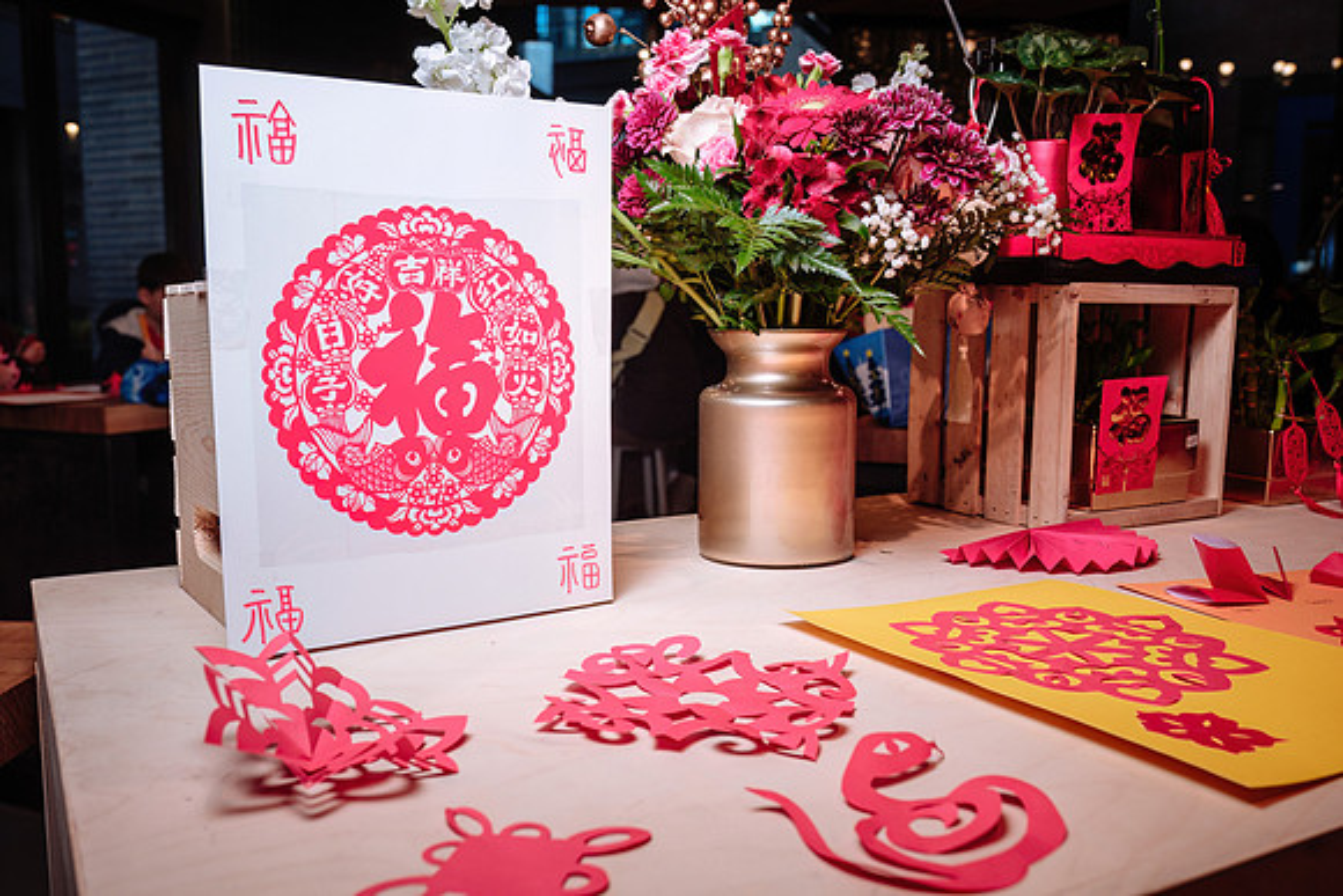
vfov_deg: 42.3
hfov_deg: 60.3
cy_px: 448
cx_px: 672
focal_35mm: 31
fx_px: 1157
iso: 125
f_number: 4
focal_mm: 20.6
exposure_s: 1/160
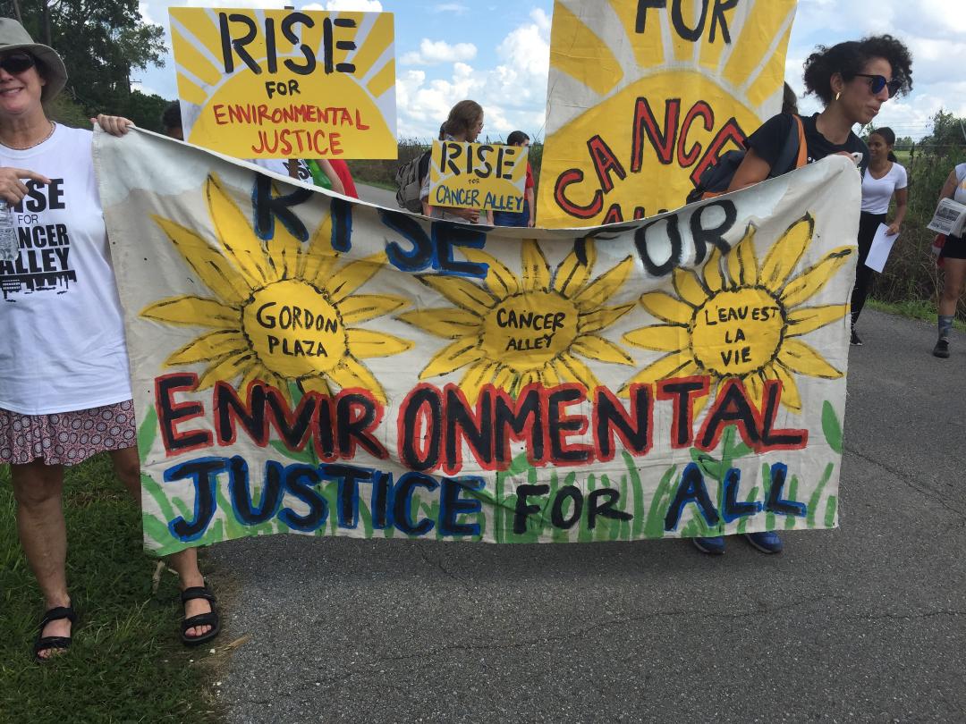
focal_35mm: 29
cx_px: 483
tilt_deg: -14.3
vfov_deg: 48.2
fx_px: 809
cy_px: 362
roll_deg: +0.1
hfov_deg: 61.7
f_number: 2.2
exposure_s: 1/1319
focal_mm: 4.15
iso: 32
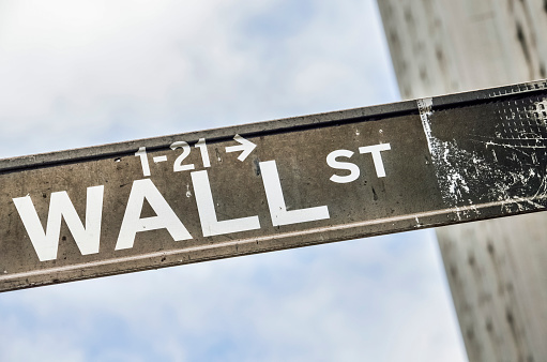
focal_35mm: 202
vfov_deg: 6.7
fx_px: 3069
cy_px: 181
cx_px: 274
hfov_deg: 10.2
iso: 200
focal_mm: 135
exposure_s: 1/200
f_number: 11
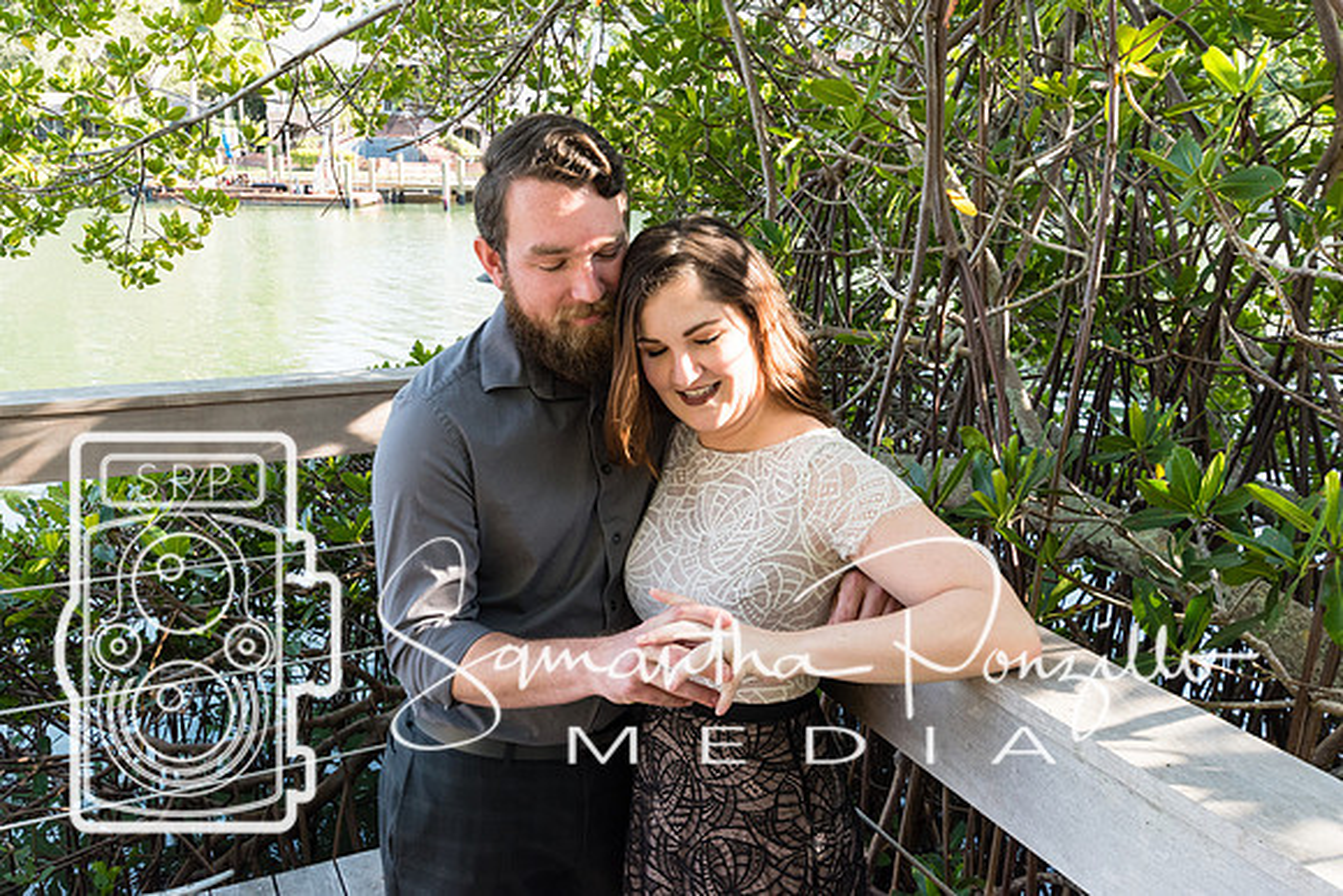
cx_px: 669
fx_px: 1128
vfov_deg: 43.3
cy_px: 448
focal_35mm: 30
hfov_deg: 61.5
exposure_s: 1/160
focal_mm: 20
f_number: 6.3
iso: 400
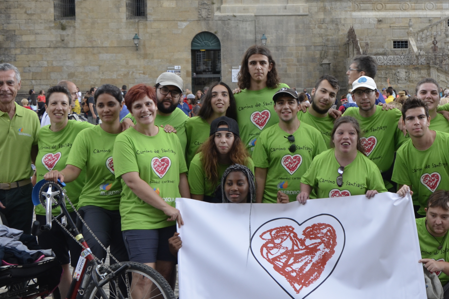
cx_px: 347
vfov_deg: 20.2
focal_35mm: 67
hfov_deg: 29.6
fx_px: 834
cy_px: 88
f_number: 5
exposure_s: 1/100
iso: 400
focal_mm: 25
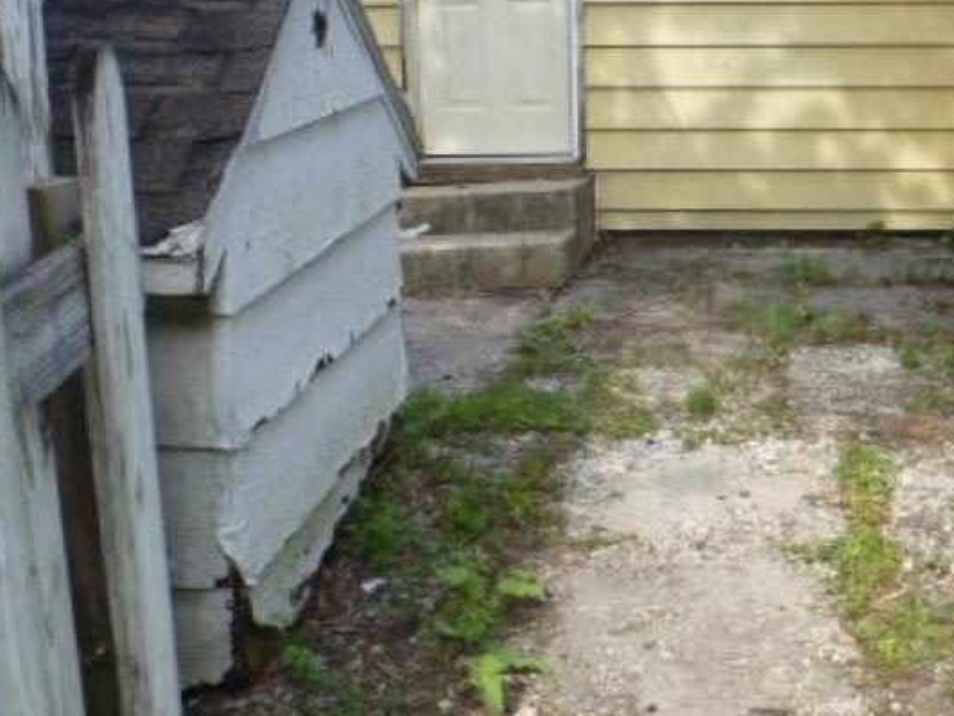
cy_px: 347
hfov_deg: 36.3
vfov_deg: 28.0
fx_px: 1433
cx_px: 665
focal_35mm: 52
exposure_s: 1/200
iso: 100
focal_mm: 4.8
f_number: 4
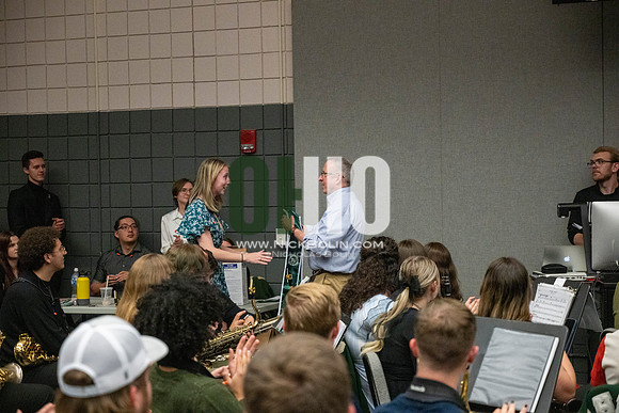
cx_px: 310
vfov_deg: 19.5
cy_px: 206
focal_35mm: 70
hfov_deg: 28.8
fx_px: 1204
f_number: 4
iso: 10000
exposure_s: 1/500
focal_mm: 70
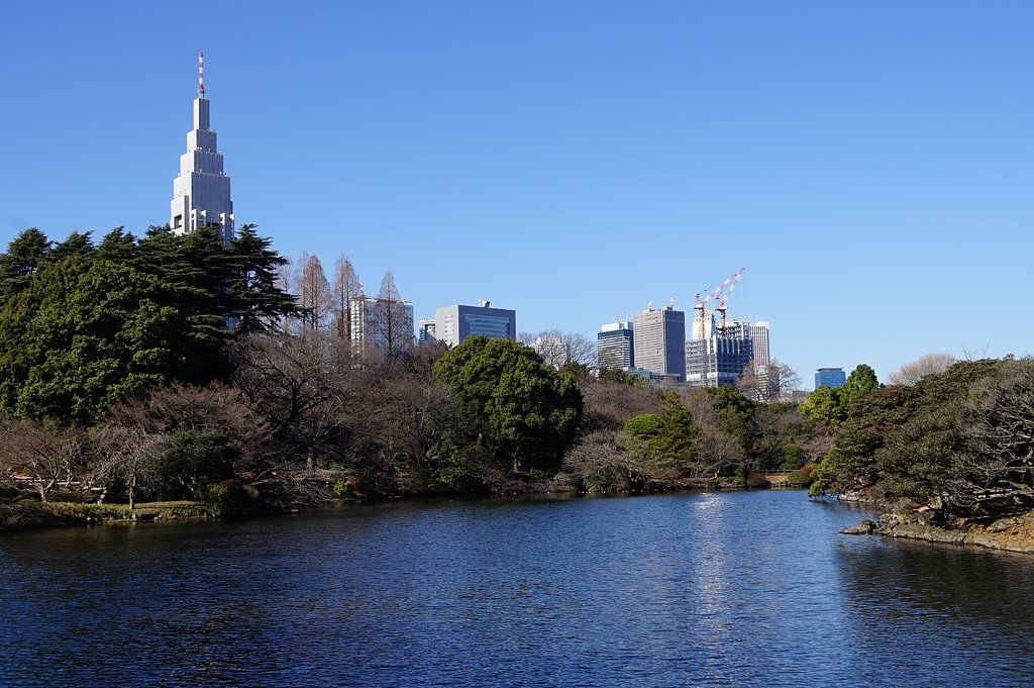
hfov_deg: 49.6
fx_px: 1119
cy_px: 344
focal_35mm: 39
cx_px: 517
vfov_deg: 34.2
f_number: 11
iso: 100
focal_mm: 26
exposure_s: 1/125
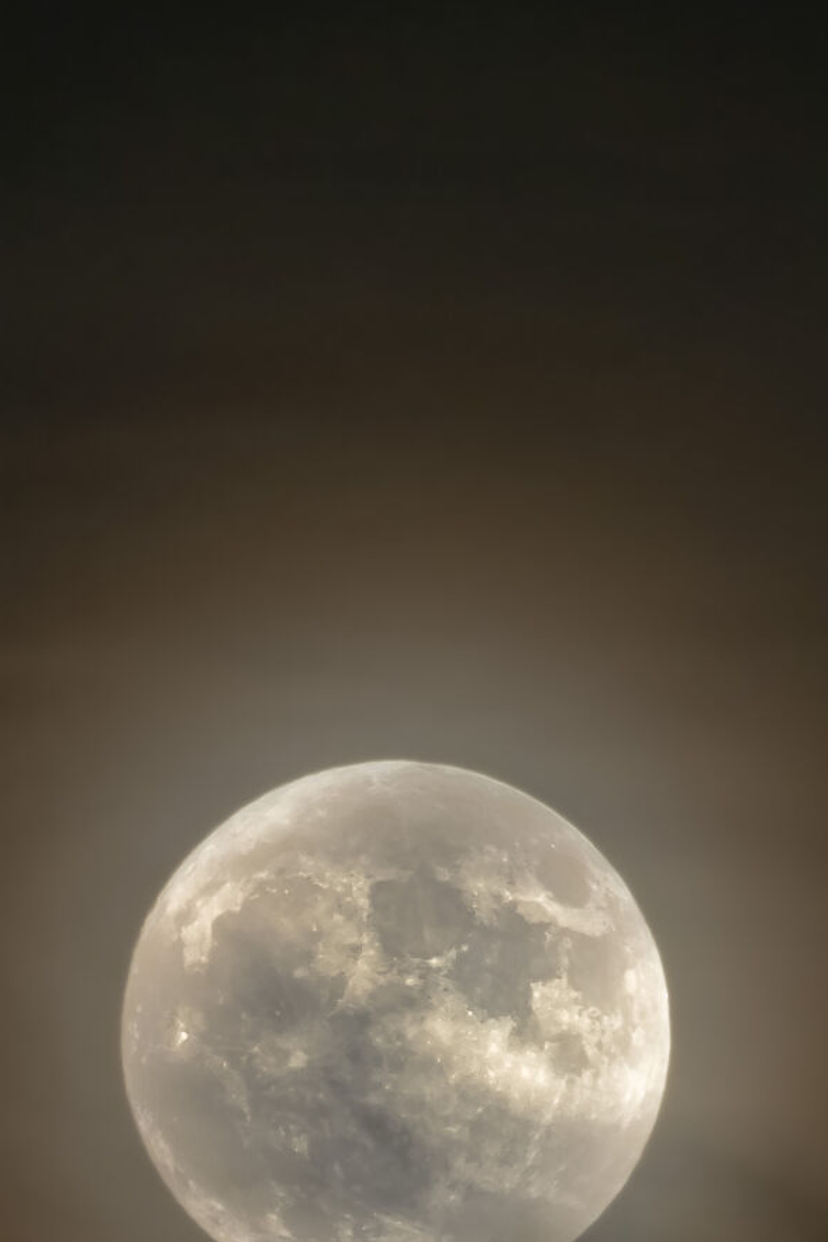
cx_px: 49
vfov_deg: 1.3
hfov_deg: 0.8
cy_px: 1652
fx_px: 56300
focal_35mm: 1632
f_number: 32
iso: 200
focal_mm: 600
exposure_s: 1/5
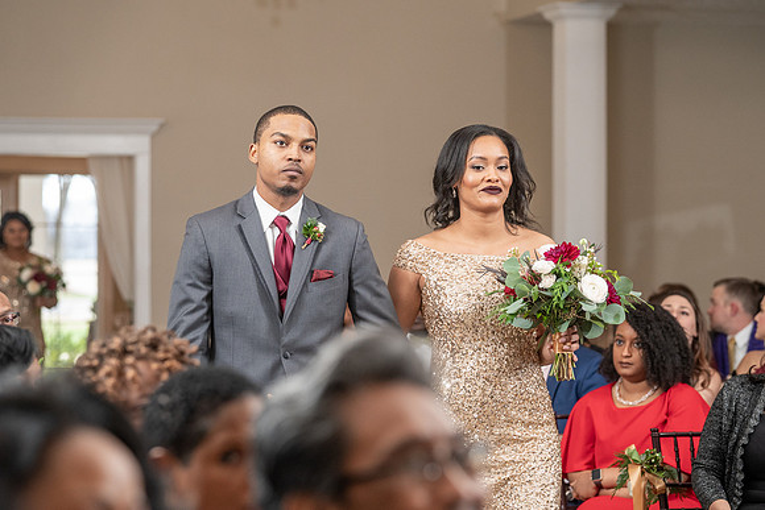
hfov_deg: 15.9
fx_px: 2734
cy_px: 278
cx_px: 437
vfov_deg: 10.7
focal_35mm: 129
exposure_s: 1/200
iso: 2000
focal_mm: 111
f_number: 4
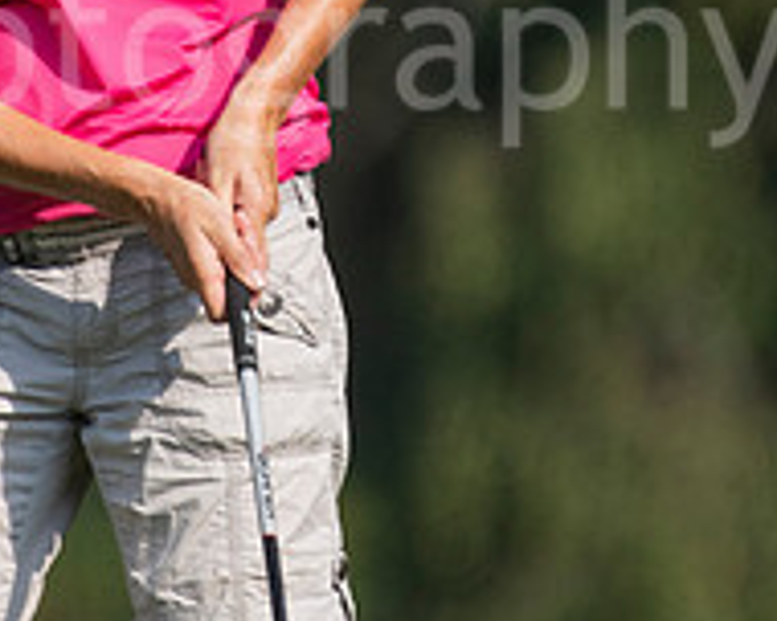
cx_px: 270
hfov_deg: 0.9
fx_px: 49373
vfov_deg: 0.7
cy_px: -149
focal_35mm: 2147
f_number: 5.6
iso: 400
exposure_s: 1/2000
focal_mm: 500
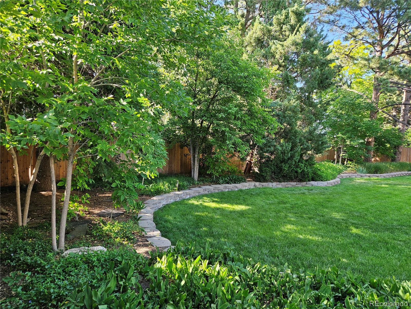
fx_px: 273
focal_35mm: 23
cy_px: 154
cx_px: 206
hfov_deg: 73.9
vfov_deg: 58.9
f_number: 1.8
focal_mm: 5.4
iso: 80
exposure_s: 1/180
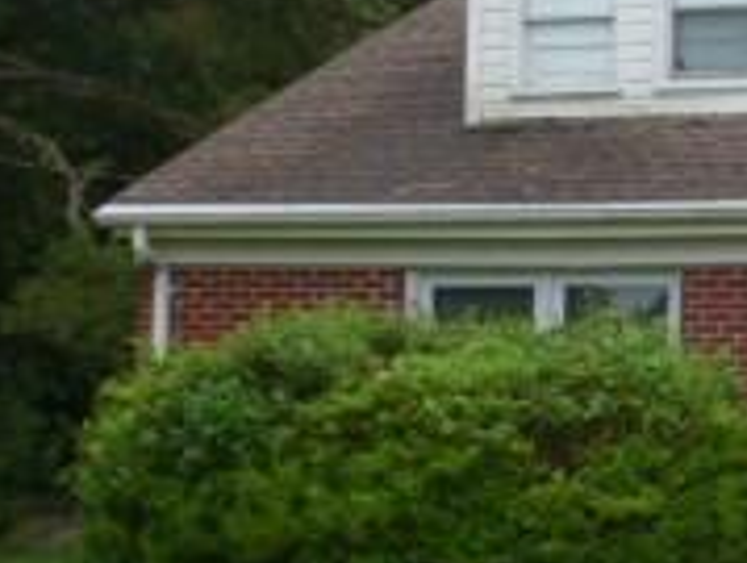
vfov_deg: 13.9
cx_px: 1285
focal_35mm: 107
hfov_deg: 16.0
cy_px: 267
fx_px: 2314
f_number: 3.5
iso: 125
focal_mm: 5.4
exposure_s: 1/60
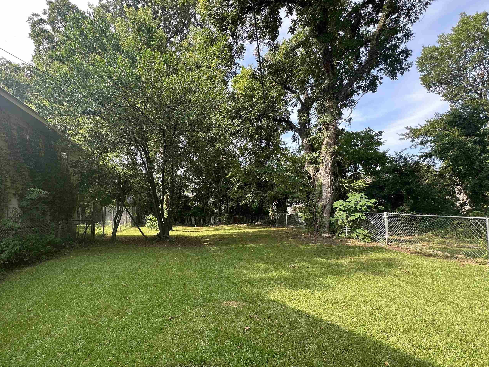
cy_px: 197
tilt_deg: +3.2
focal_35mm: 17
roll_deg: -0.1
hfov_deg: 90.3
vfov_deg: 74.6
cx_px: 206
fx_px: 240
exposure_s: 1/186
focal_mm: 2.22
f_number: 2.2
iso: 40
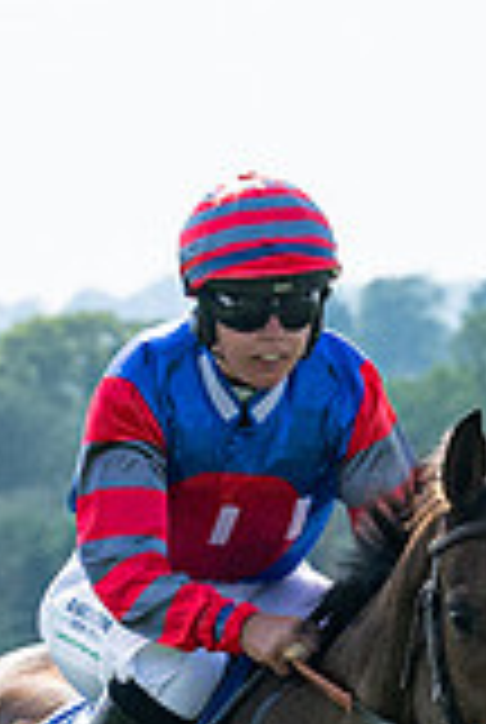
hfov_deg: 1.6
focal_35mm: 873
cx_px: -182
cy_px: 624
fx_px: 17601
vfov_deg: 2.4
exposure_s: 1/2000
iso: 400
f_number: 5
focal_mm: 100
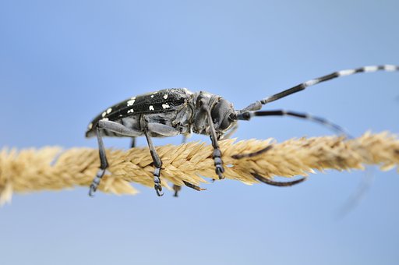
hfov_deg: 7.6
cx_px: 200
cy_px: 132
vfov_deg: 5.1
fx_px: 2989
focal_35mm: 270
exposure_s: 1/400
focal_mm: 180
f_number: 4
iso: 200
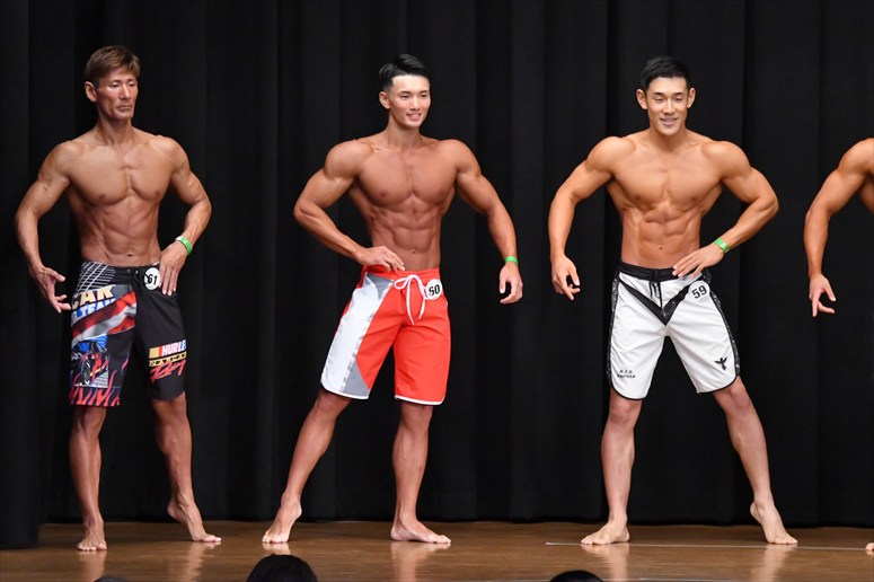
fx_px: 6188
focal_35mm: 255
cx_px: 437
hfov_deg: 8.1
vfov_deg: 5.4
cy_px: 291
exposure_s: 1/400
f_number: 5.6
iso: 8000
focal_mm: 170
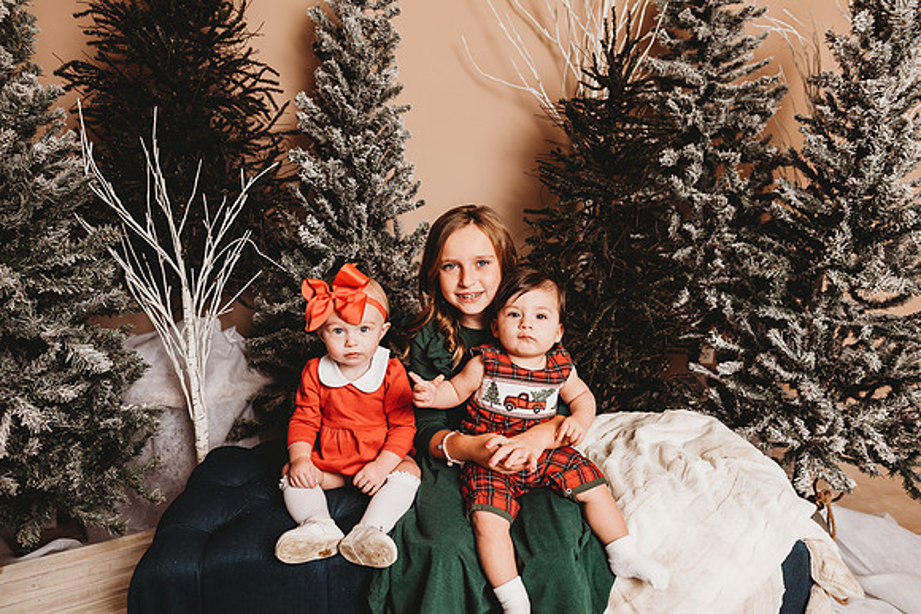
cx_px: 460
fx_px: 614
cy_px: 307
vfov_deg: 53.2
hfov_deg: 73.7
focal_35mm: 24
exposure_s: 1/160
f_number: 3.2
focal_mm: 24
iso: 100
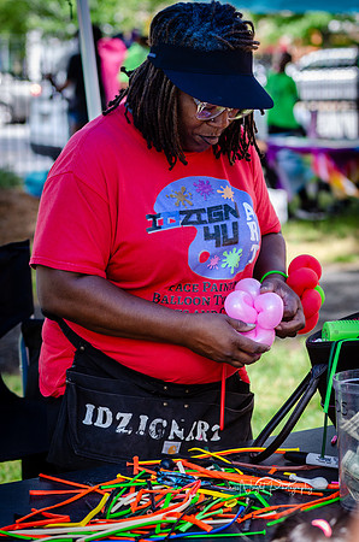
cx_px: 180
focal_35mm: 105
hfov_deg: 13.0
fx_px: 1578
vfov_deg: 19.5
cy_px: 271
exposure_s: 1/400
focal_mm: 70
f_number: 4
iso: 200
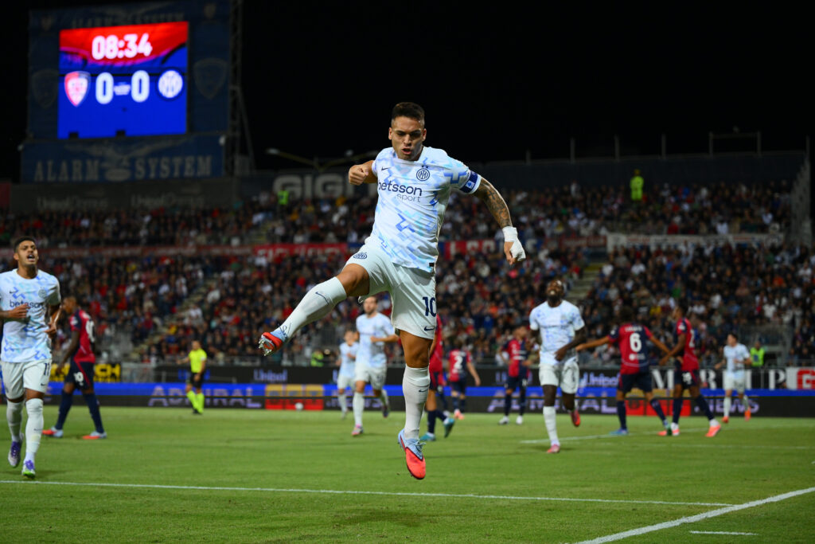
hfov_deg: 23.6
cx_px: 408
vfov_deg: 15.9
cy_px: 272
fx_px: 1947
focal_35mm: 86
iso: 2500
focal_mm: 86
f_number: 2.8
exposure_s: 1/1600
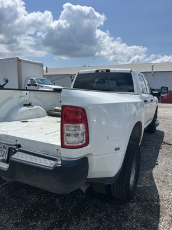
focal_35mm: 26
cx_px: 86
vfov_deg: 67.3
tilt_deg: -9.5
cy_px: 115
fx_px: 172
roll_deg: -1.4
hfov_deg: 53.1
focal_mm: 5.7
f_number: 1.5
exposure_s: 1/7463
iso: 50
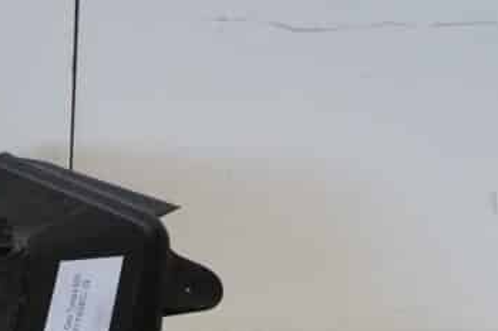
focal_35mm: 79
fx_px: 1092
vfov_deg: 16.1
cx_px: -175
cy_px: 461
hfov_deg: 22.5
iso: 1600
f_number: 5.6
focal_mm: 18
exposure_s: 1/60
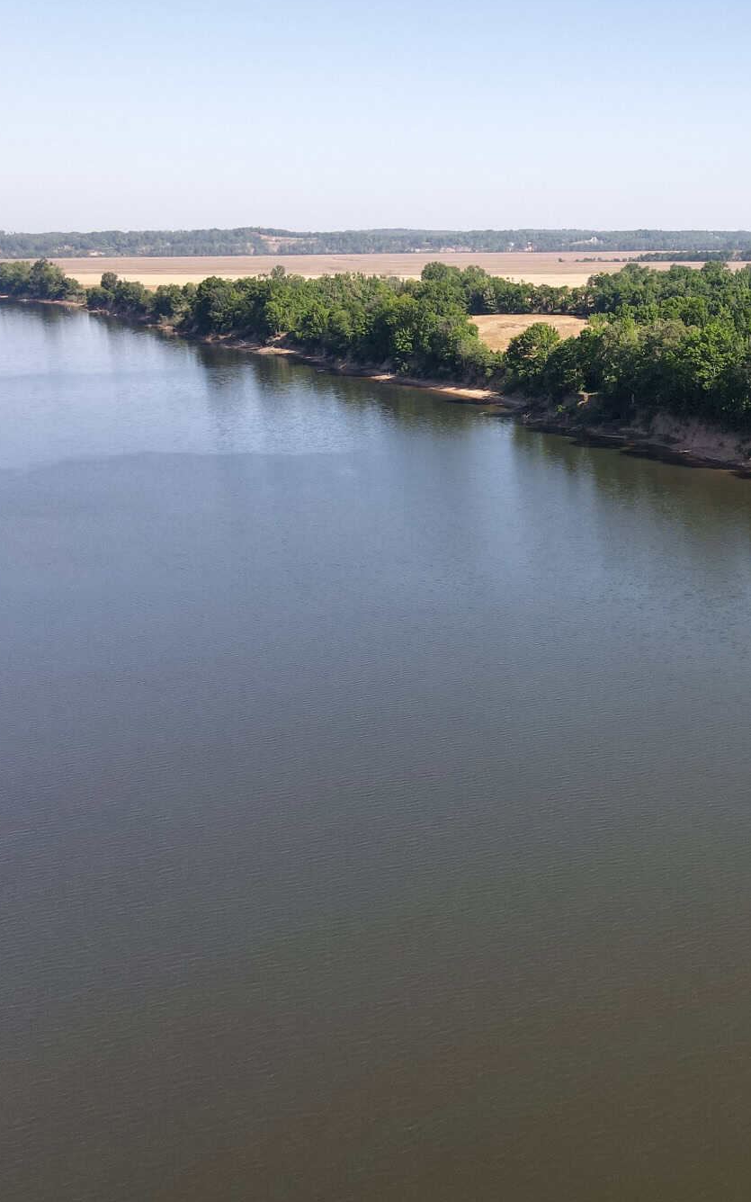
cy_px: 556
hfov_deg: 30.5
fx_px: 1277
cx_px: 749
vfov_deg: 50.3
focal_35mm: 39
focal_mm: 4.5
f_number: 2.8
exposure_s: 1/30
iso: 100
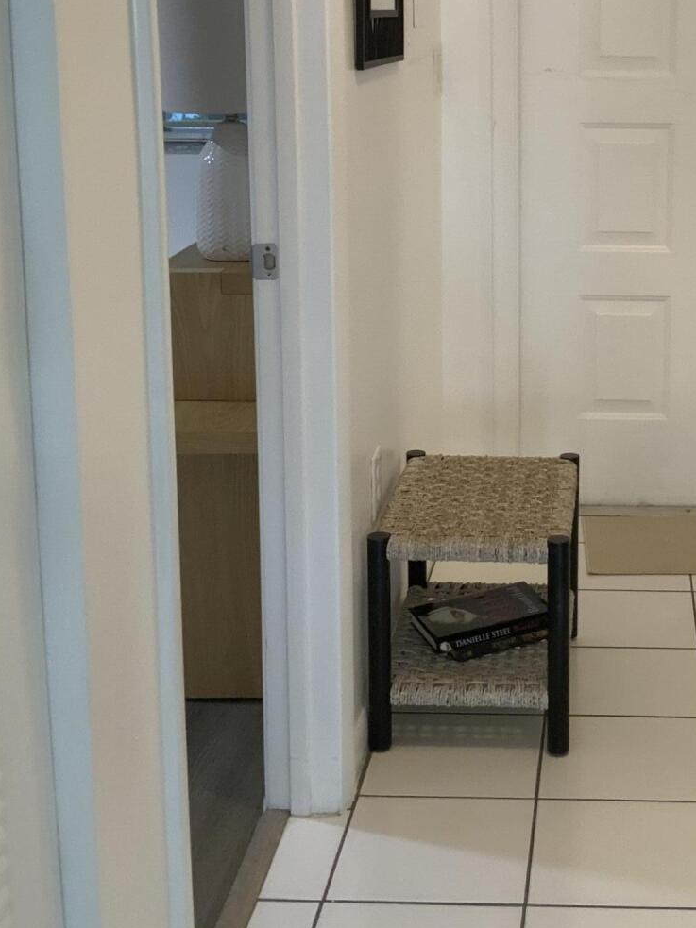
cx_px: 583
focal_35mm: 59
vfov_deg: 32.2
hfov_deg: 24.3
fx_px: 1582
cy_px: 260
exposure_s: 1/60
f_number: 1.8
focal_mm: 3
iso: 100
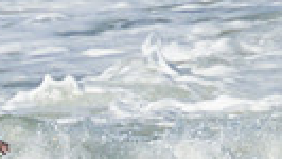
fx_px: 35315
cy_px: 253
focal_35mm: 4720
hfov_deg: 0.5
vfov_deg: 0.3
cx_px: -229
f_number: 11
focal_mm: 800
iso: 640
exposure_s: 1/2000
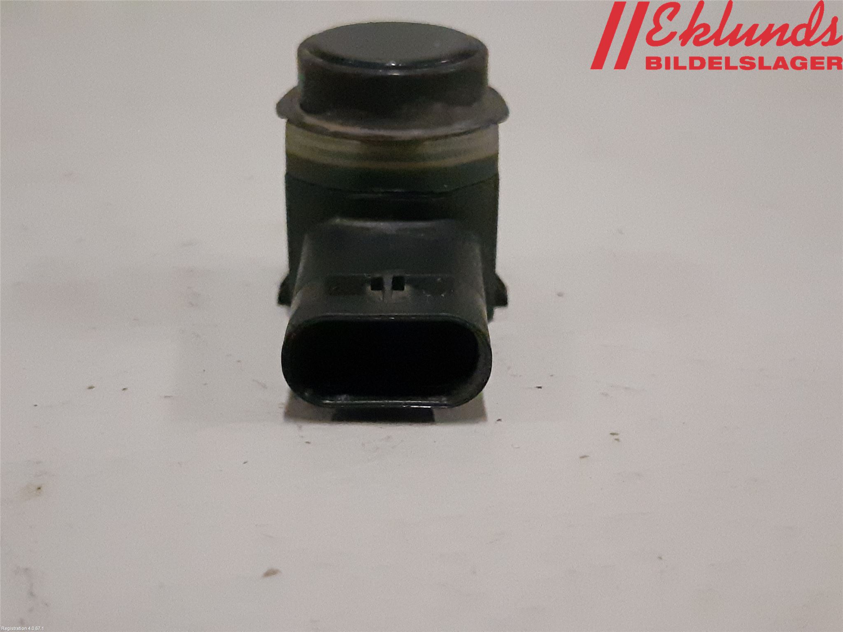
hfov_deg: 67.3
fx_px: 633
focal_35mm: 26
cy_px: 316
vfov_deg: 53.1
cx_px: 422
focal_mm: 3.93
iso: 800
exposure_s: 1/341
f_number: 1.7
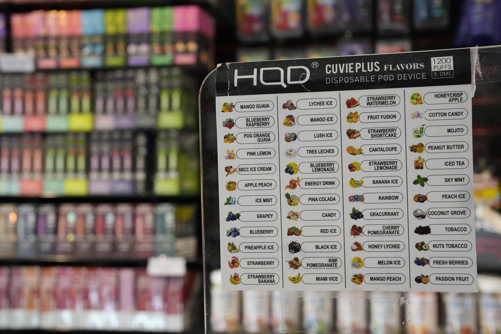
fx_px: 696
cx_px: 250
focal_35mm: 50
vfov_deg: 27.0
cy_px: 167
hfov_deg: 39.6
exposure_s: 1/125
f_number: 9
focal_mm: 50
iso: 5000
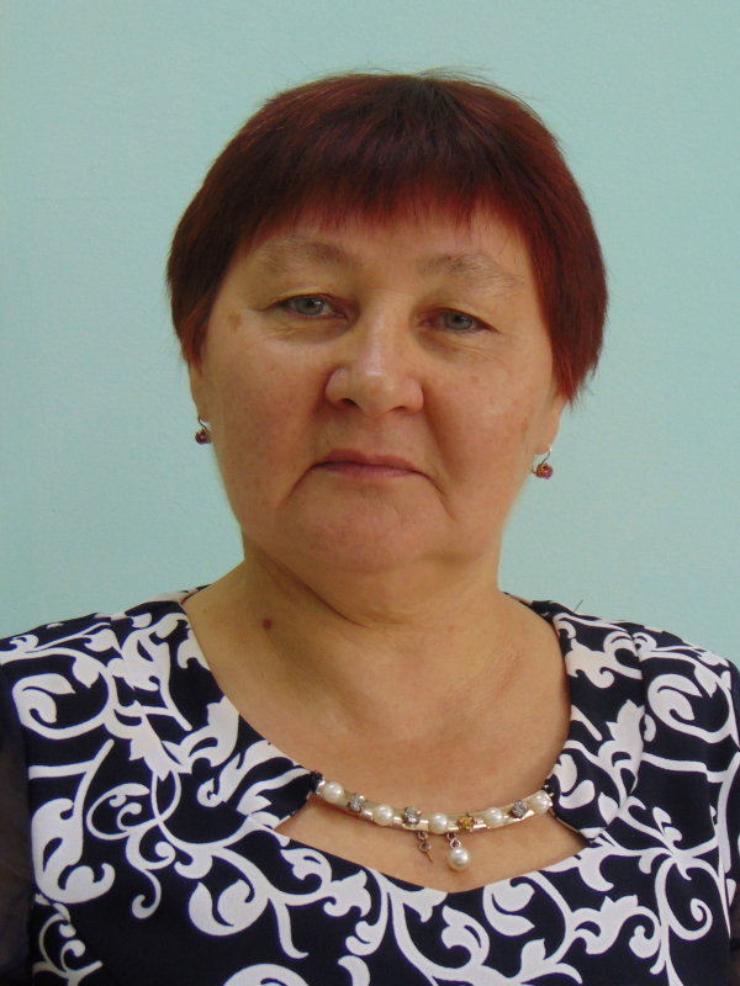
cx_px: 370
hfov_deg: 20.7
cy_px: 493
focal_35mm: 71
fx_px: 2024
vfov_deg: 27.4
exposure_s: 1/30
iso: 160
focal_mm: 12.8
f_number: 3.7
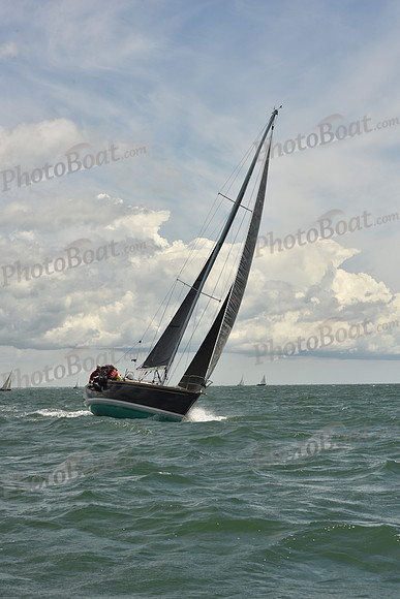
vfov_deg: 23.9
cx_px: 200
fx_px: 1416
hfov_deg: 16.1
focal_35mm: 85
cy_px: 300
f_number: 13
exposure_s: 1/800
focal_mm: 85
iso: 320
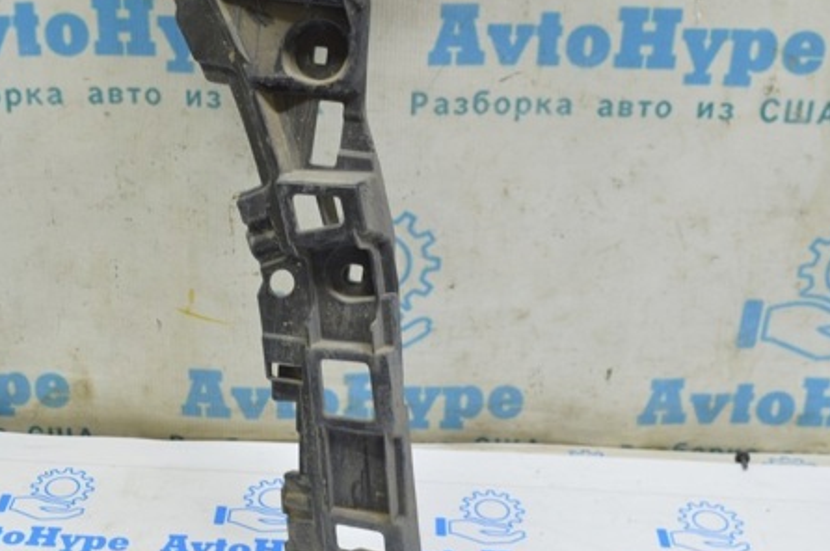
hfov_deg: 35.4
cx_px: 294
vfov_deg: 24.1
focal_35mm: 56
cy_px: 267
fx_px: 1289
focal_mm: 26
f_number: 5.6
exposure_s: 1/20
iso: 400
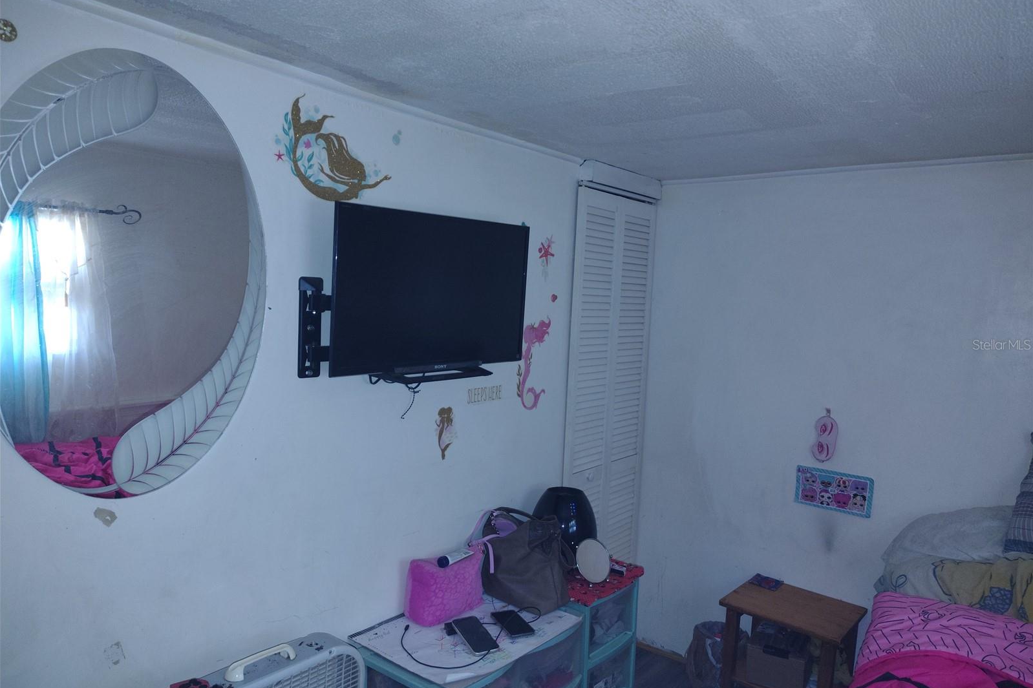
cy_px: 344
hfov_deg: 71.5
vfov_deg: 51.3
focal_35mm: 25
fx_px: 717
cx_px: 516
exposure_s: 1/60
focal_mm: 5.56
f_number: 1.8
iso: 885
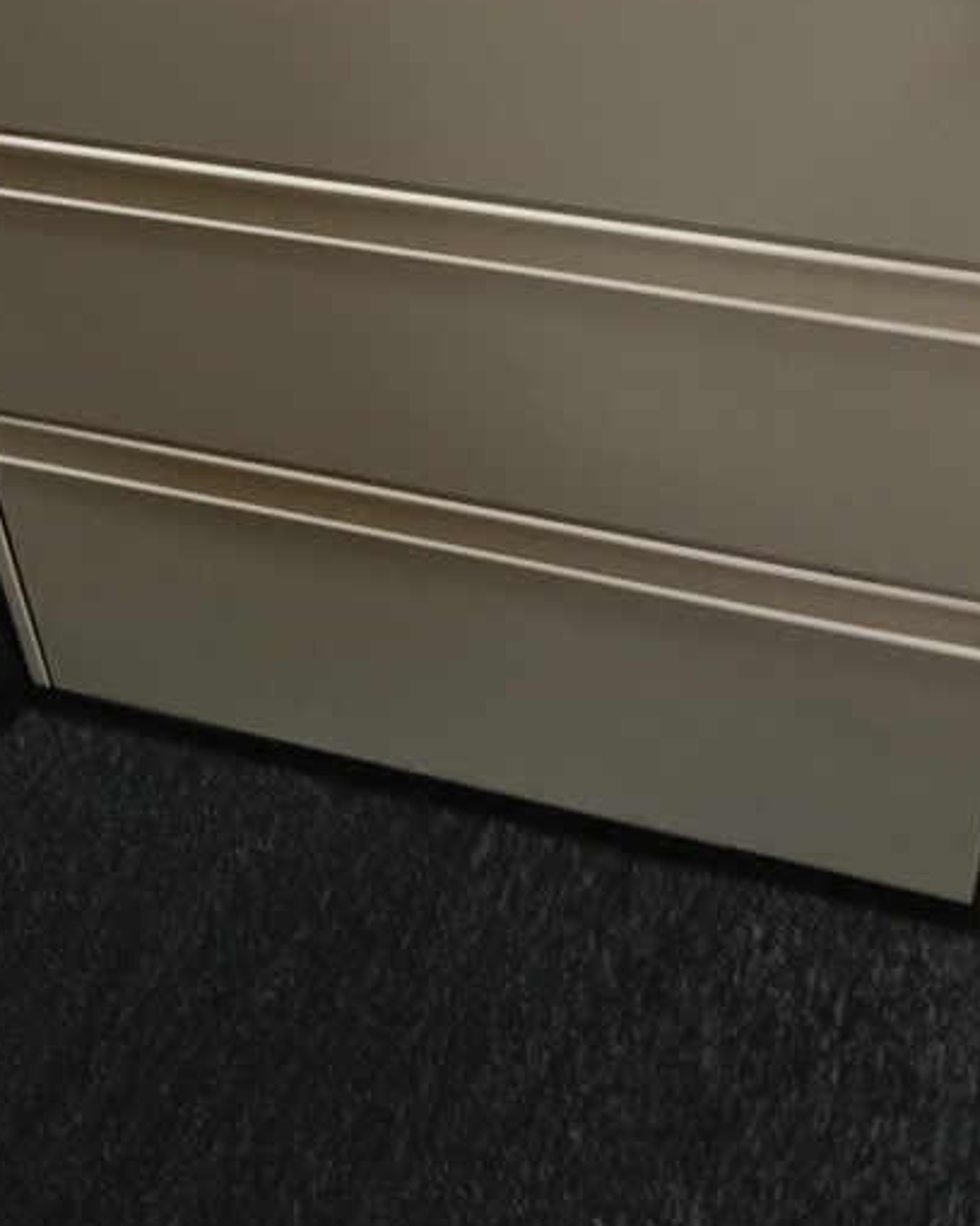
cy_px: 159
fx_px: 1922
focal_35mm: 53
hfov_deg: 28.4
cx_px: 313
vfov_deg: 33.8
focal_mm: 3.65
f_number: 2.2
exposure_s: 1/20
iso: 687
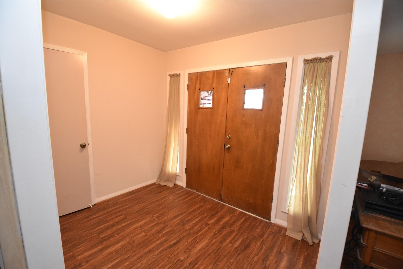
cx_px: 202
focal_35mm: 15
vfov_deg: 77.3
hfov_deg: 100.4
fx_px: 168
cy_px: 134
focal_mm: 10
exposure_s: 1/60
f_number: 3.5
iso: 2500
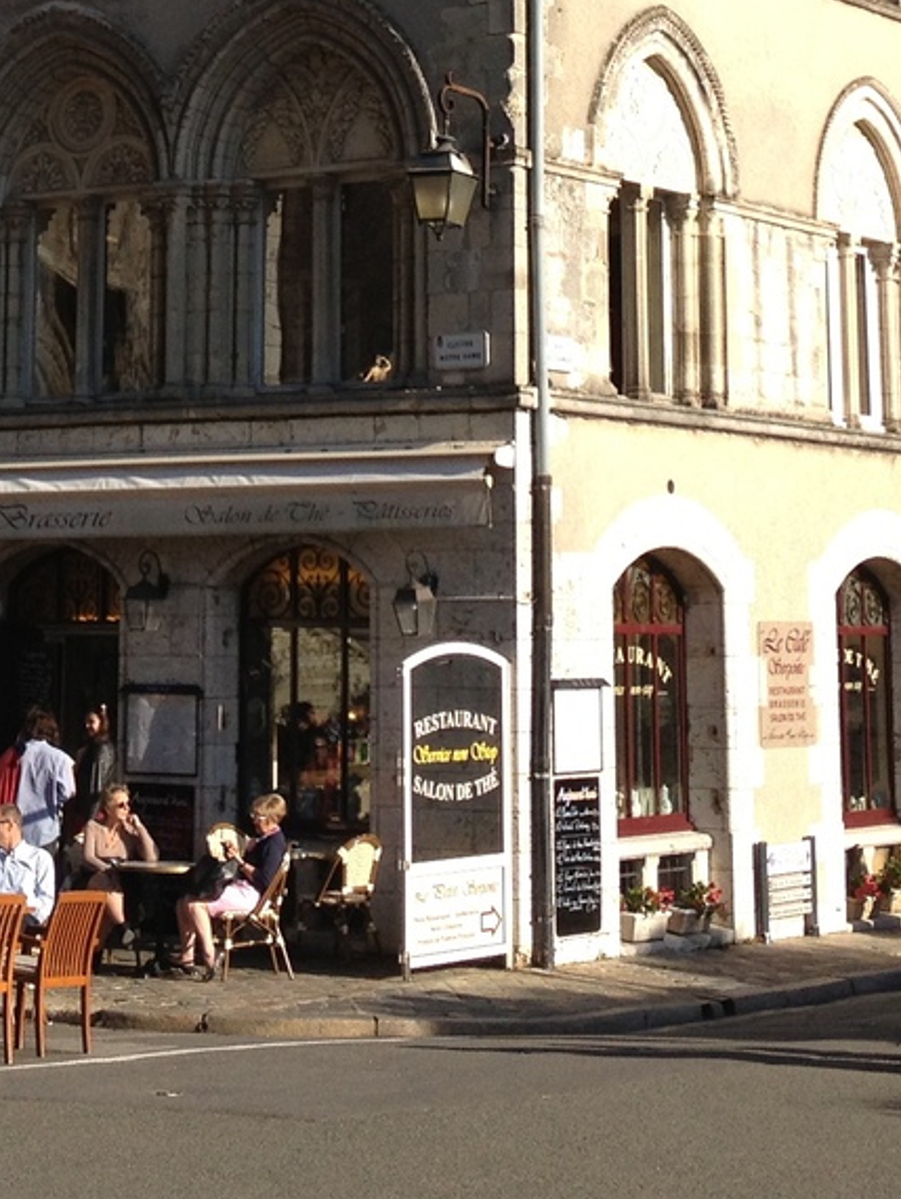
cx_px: 309
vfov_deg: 19.4
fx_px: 3397
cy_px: -8
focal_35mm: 98
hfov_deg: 15.1
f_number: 2.4
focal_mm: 4.28
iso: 50
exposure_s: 1/1175
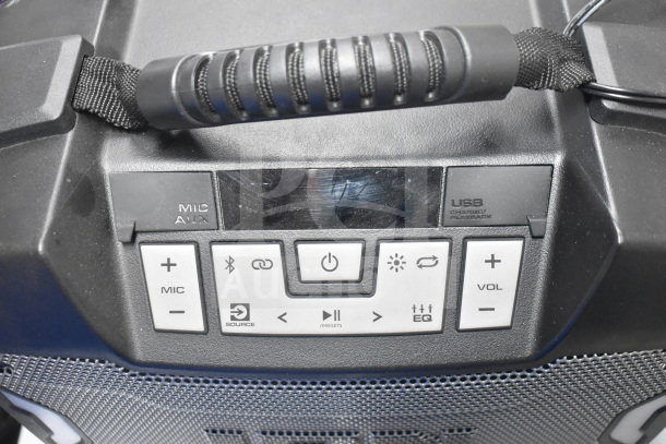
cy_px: 222
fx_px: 777
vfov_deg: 31.9
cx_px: 333
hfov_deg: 46.4
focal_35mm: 42
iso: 4500
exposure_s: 1/50
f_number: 4.2
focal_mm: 28
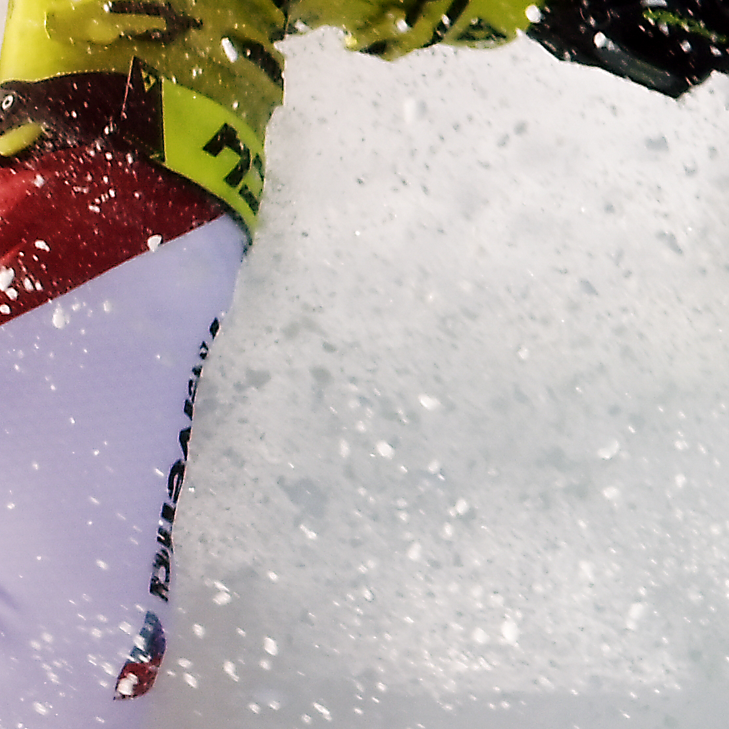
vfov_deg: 0.5
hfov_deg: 0.5
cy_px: 550
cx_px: -670
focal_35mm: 3632
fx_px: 86537
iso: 800
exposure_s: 1/4000
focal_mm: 850
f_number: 5.6
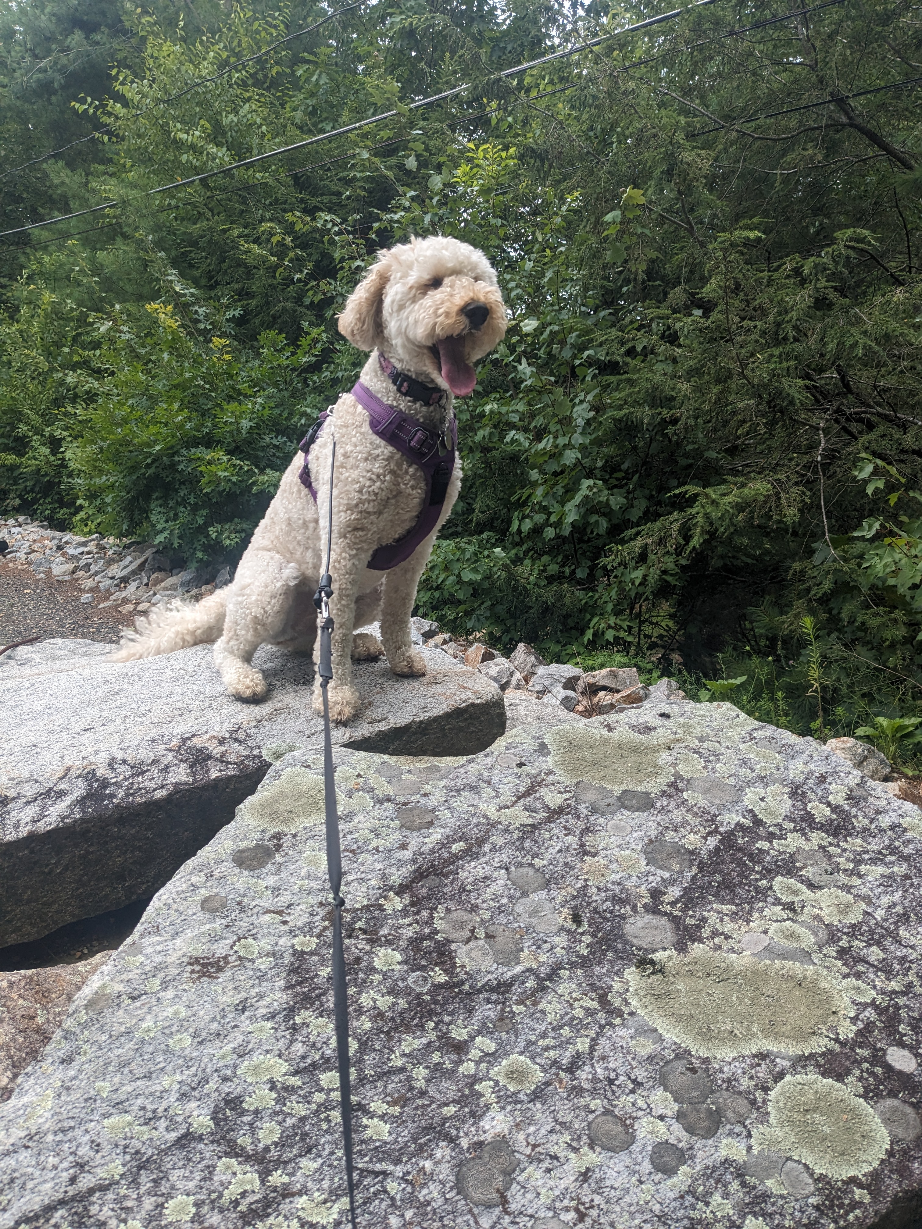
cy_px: 614
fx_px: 959
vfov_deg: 65.3
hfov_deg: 51.4
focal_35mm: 27
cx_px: 461
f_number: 1.73
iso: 59
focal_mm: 4.38
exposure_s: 1/806
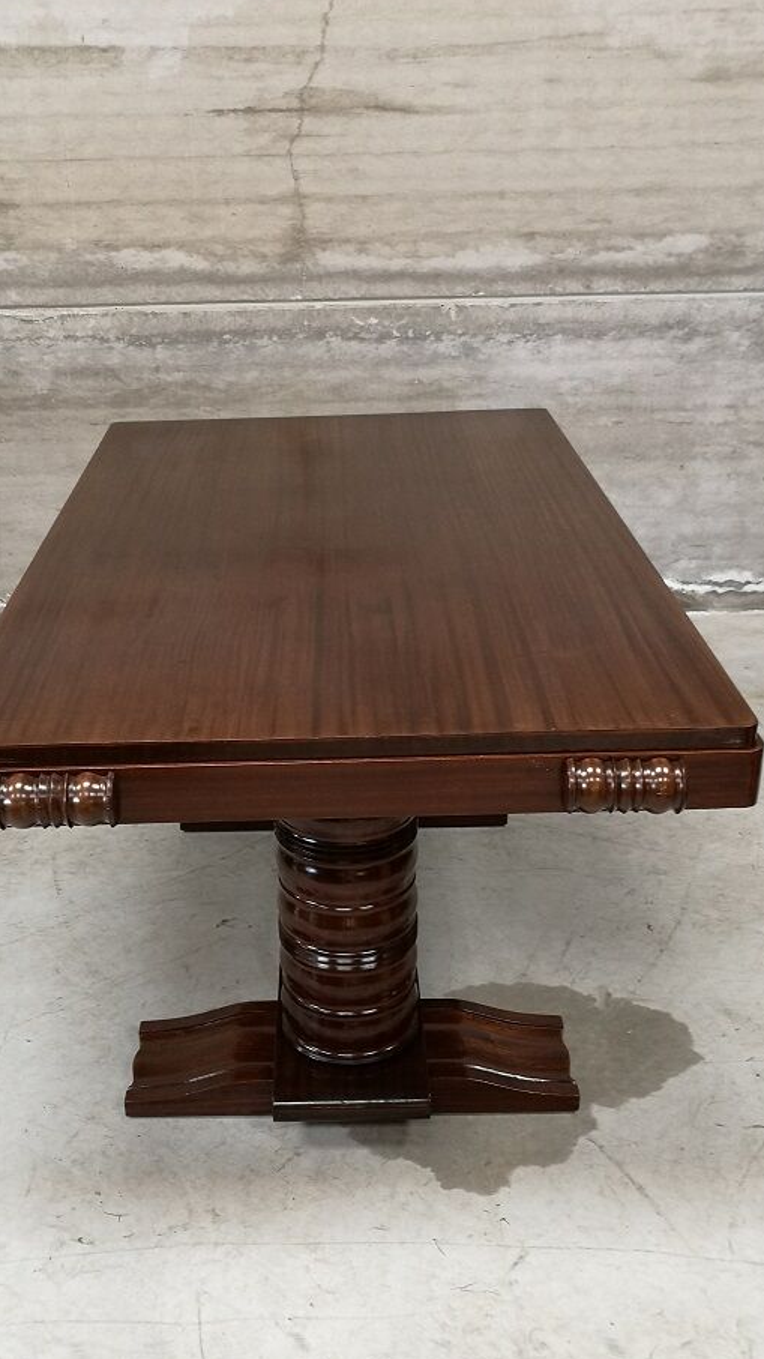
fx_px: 1333
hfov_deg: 32.0
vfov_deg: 54.0
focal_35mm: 37
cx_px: 336
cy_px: 731
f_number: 1.8
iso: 80
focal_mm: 3.95
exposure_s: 1/50
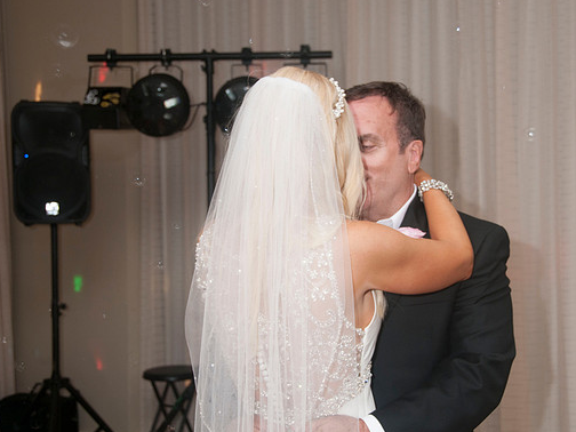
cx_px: 315
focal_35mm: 53
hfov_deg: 36.1
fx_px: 882
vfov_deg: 27.5
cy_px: 215
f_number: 5.6
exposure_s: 1/60
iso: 400
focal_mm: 32
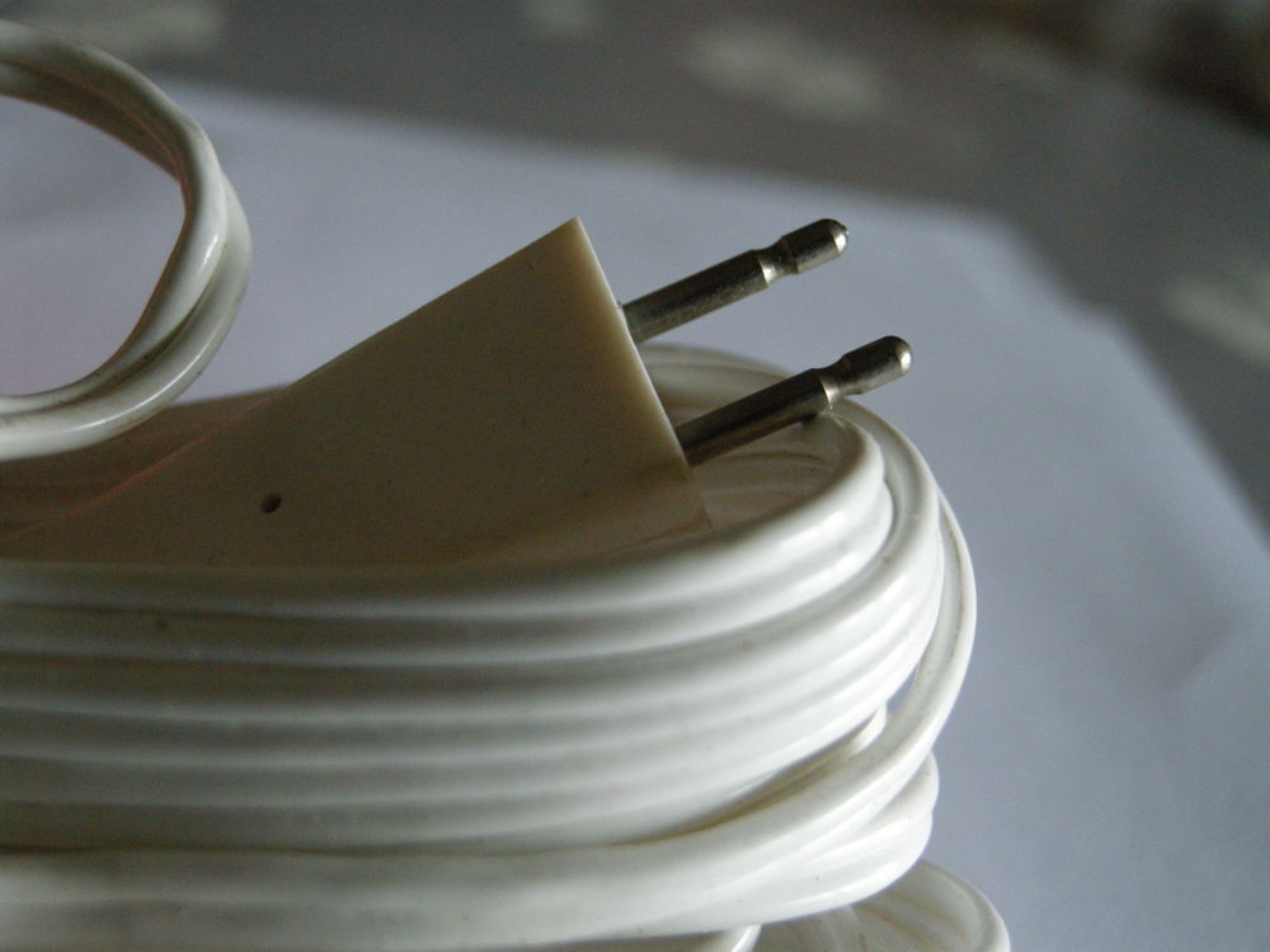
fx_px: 1724
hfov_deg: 40.4
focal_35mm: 47
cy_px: 476
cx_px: 635
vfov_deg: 30.9
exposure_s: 1/25.4
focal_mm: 10.1
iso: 400
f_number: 3.1
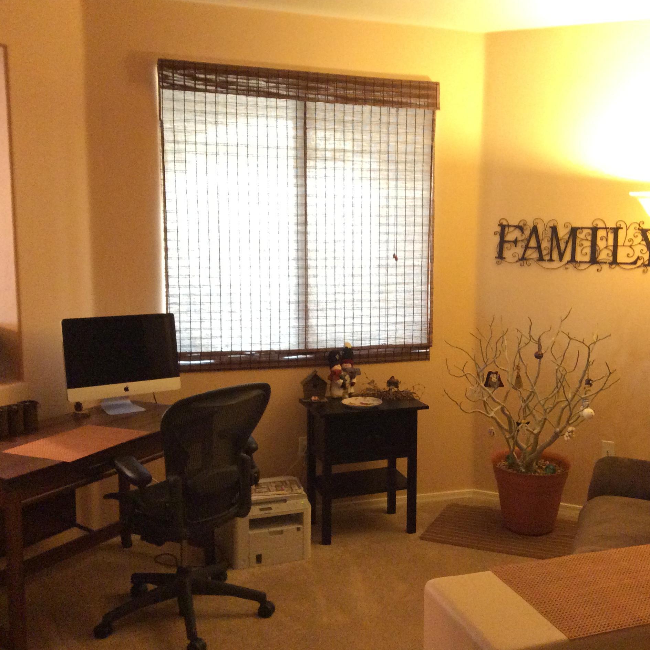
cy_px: 331
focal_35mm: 40
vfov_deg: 41.9
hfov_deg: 41.7
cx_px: 391
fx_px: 850
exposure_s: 1/15
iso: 320
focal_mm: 3.3
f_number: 2.4
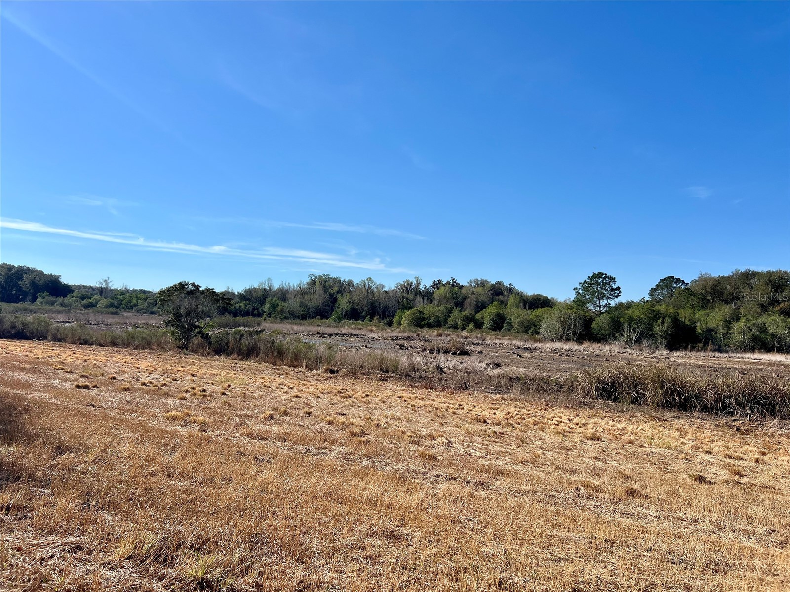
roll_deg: -2.1
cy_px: 296
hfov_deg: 67.3
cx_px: 395
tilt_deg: +2.9
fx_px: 593
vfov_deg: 53.1
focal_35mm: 26
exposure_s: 1/6211
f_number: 1.5
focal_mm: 5.7
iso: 50
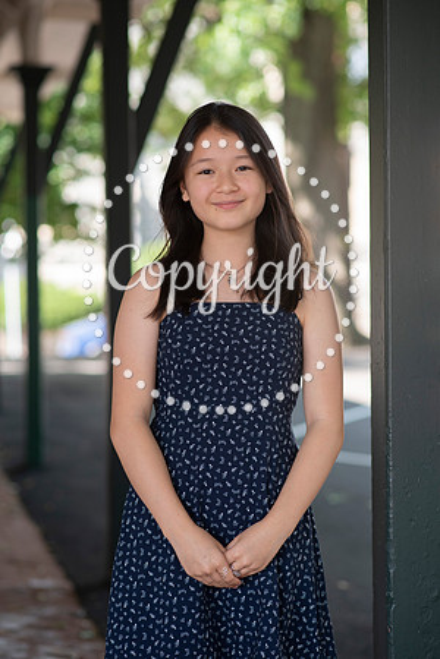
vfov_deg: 23.9
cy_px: 330
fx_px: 1558
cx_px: 220
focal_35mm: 85
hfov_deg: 16.1
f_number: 2.8
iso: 200
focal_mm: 85
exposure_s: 1/320
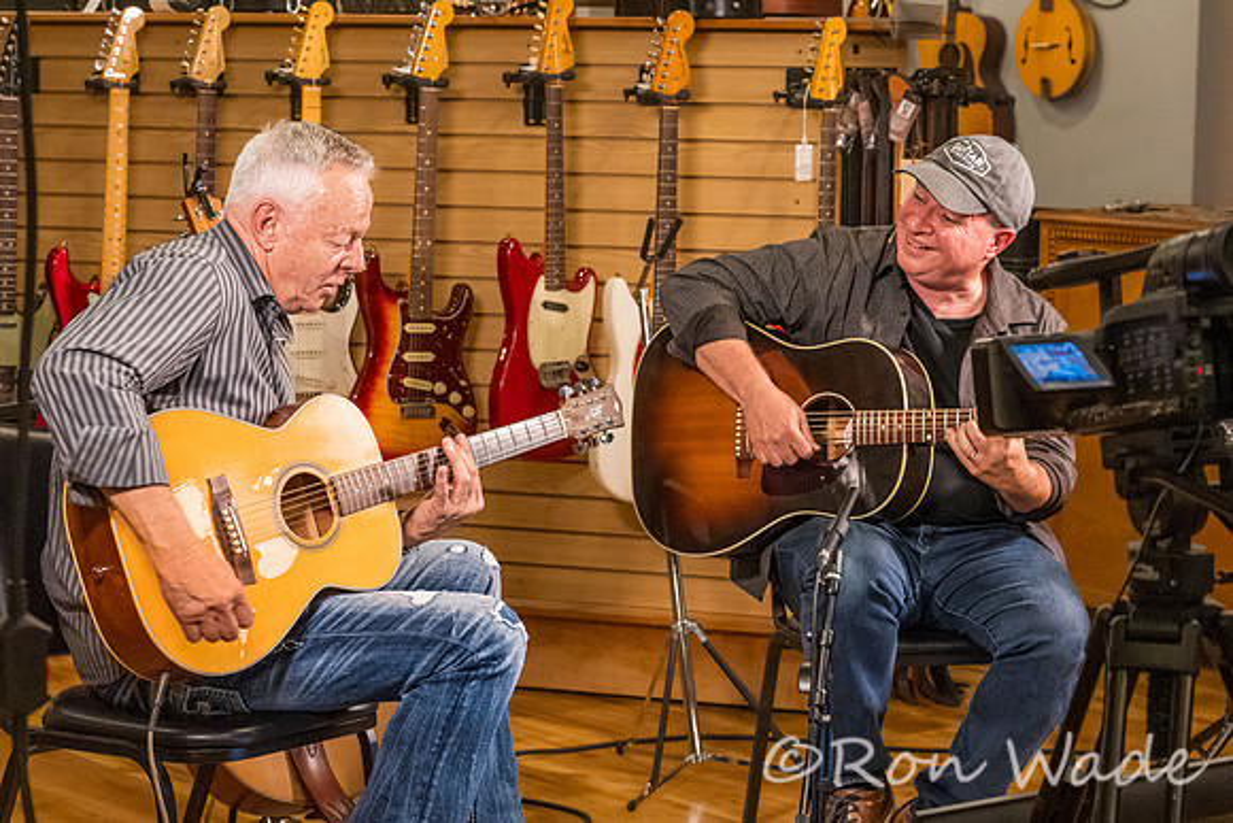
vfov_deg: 15.1
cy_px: 474
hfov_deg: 22.5
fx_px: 3105
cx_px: 656
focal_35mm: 91
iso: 20000
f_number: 7.1
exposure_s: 1/200
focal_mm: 76
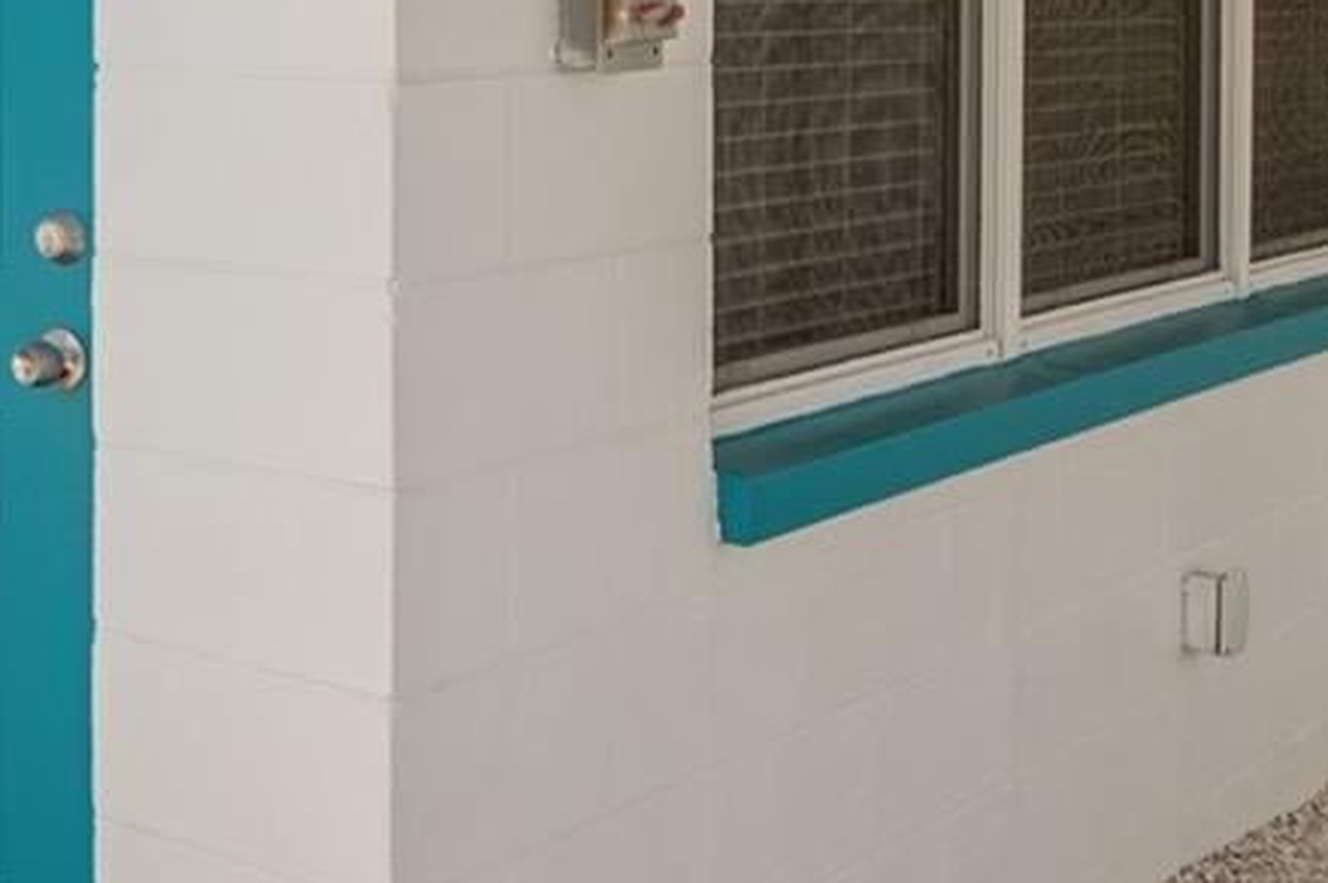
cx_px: 136
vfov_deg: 21.6
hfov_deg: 31.0
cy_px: 175
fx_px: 2285
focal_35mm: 62
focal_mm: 11.5
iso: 100
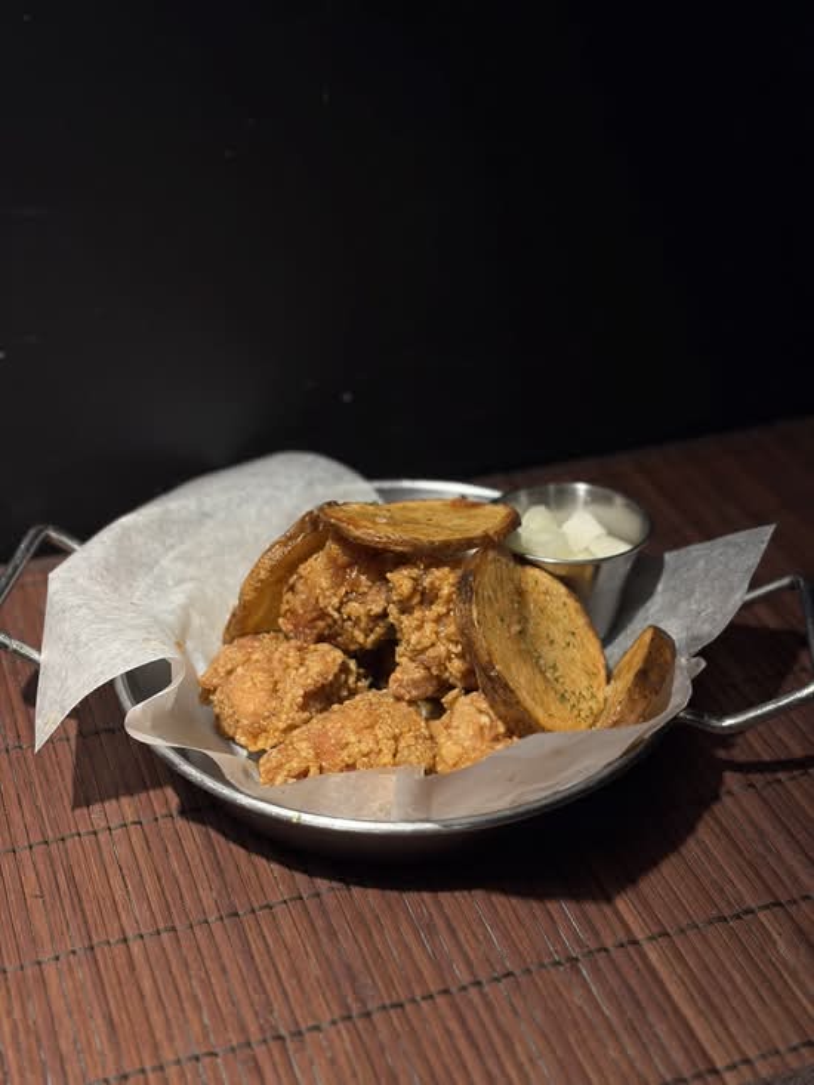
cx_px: 407
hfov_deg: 28.0
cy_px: 542
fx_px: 1630
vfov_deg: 36.8
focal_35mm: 52
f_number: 1.6
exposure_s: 1/60
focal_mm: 5.96
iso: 50
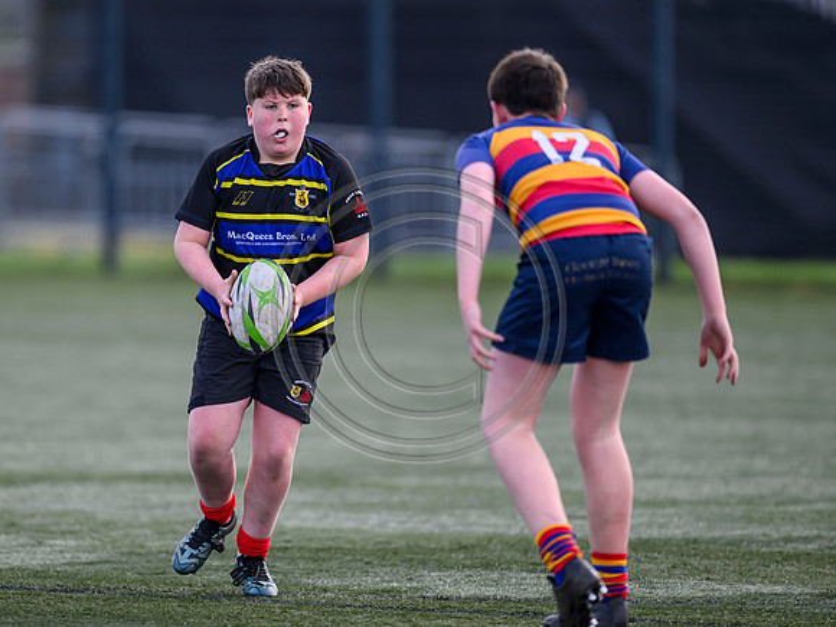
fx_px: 11317
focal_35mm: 469
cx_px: 331
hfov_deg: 4.2
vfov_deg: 3.2
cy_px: 295
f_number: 2.8
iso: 500
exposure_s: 1/2000
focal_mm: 400
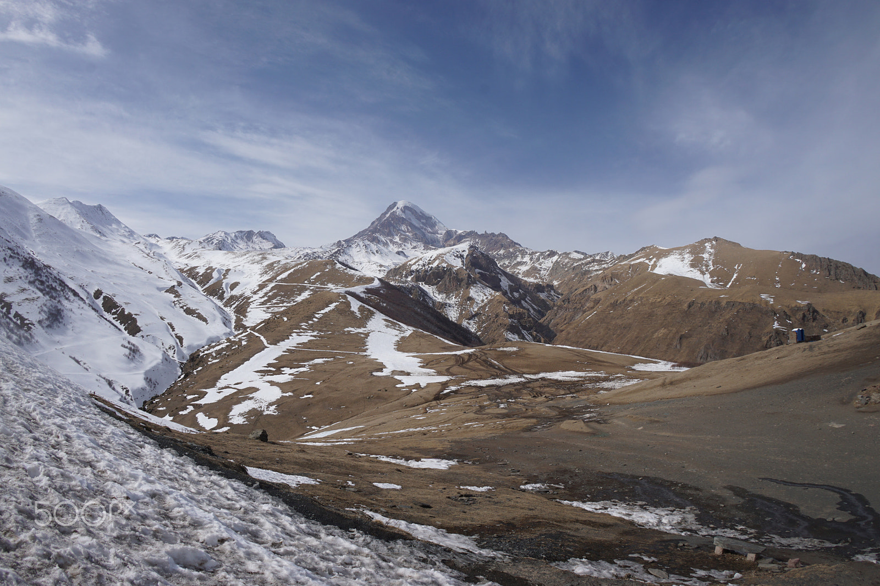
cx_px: 440
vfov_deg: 43.6
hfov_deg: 61.9
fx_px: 733
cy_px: 293
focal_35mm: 30
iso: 100
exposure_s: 1/320
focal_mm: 20
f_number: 11
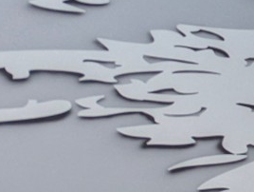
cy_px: -100
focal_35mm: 125
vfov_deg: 11.4
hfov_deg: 12.3
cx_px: 618
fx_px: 919
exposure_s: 1/1490
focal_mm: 6.81
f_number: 1.85
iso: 36
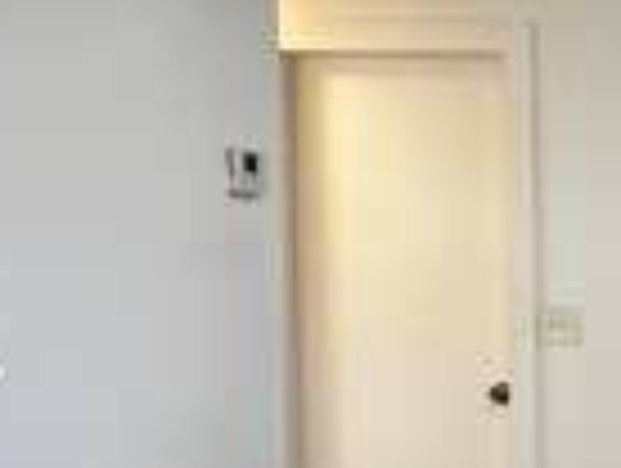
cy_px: 369
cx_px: 1089
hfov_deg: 19.0
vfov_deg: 18.1
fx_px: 1456
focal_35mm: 81
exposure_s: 1/120
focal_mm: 2.22
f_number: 2.2
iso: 200
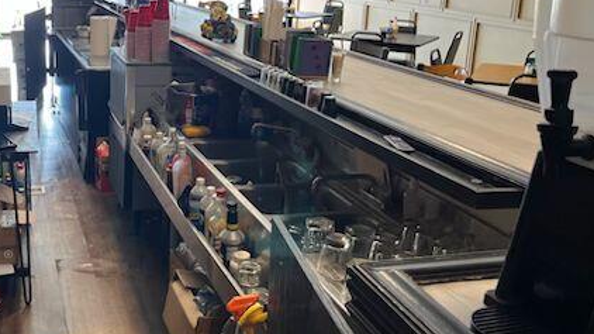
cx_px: 149
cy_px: 123
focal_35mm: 43
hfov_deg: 45.7
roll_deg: +1.0
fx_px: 677
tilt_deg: -12.3
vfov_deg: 27.6
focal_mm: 5.1
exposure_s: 1/120
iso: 125
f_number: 1.6
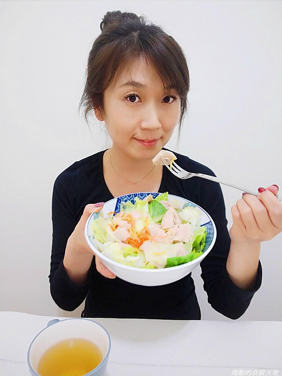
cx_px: 141
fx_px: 239
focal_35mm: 22
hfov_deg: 61.0
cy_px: 188
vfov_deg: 76.4
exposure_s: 1/24
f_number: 2
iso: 800
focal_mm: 3.86
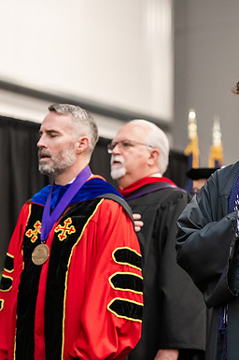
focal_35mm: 184
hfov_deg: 7.4
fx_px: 1835
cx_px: 223
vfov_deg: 11.2
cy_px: 180
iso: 3200
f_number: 3.2
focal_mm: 122
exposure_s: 1/200
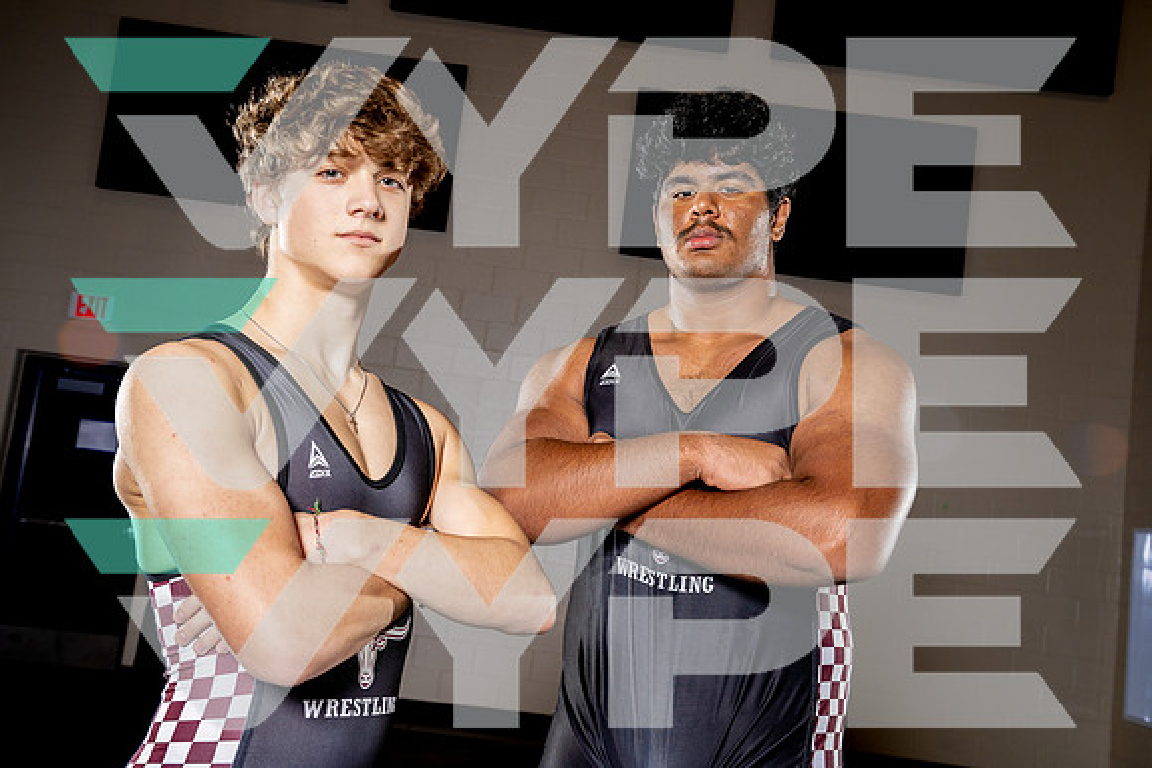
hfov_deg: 48.4
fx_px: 1280
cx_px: 576
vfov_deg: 33.4
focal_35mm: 40
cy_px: 384
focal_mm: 40
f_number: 7.1
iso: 320
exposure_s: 1/250
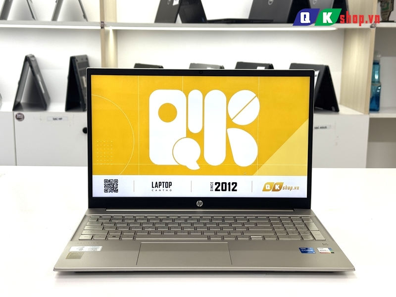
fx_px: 549
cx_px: 198
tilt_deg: -11.0
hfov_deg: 39.7
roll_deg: +0.5
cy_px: 148
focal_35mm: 48
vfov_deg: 30.3
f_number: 1.78
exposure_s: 1/138
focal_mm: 6.76
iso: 50
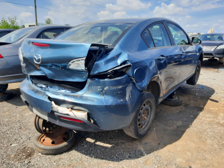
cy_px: 84
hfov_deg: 67.3
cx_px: 112
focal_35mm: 26
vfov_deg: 53.1
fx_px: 168
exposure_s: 1/769
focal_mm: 3.92
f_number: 1.7
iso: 40
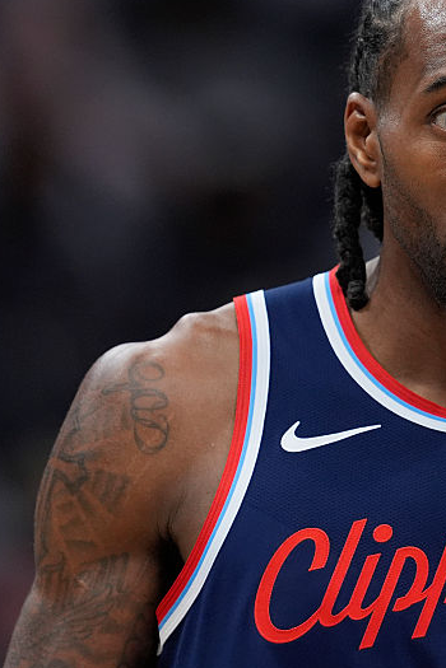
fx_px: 14512
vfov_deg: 2.6
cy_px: 315
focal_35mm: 781
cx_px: 339
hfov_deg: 1.8
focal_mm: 400
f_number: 3.2
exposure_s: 1/1600
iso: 3200
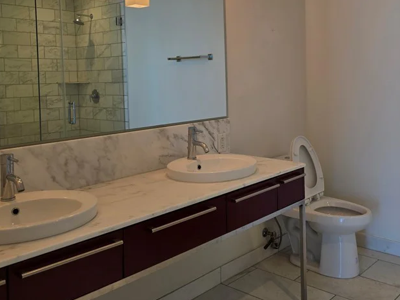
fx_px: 439
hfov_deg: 48.2
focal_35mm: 38
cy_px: 80
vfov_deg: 36.9
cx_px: 265
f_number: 1.7
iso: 64
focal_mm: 6.3
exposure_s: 1/120
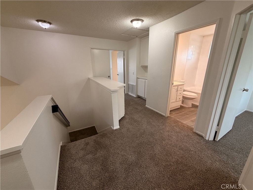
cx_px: 126
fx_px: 102
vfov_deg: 85.7
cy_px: 95
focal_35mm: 14
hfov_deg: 102.1
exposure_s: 1/60
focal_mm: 2.22
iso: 200
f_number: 2.2
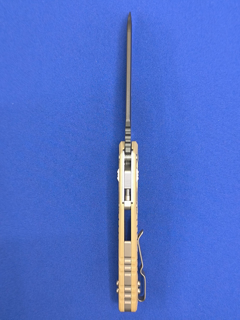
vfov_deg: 41.2
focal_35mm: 46
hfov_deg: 31.5
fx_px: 425
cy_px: 160
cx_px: 120
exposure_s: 1/50
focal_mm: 6.14
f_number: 1.65
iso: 1000
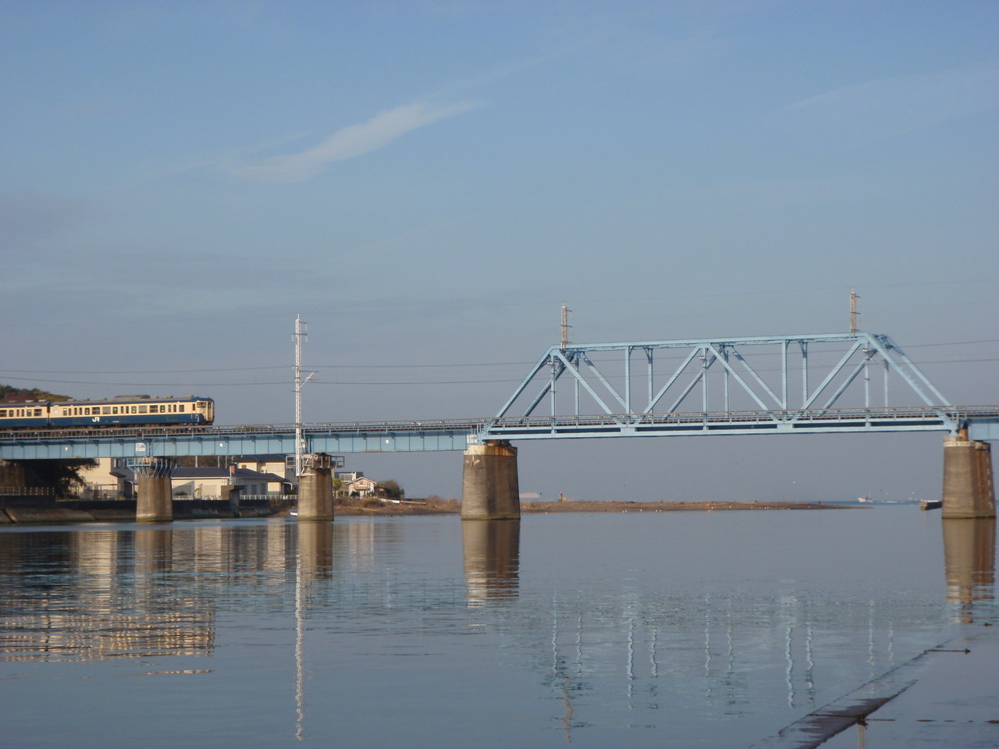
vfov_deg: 18.0
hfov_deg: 23.8
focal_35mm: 82
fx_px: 2366
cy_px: 374
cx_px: 500
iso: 64
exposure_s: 1/400
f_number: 5
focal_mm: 14.67
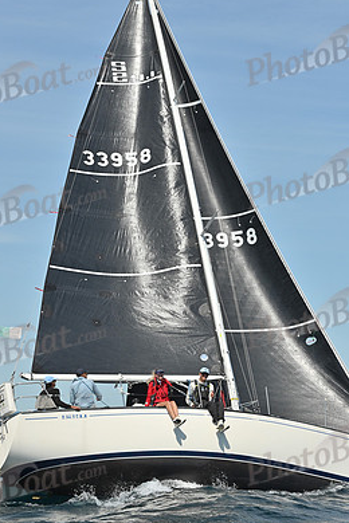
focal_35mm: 104
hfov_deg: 13.2
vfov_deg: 19.6
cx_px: 177
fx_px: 1512
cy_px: 264
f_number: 10
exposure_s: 1/1250
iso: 320
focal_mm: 70
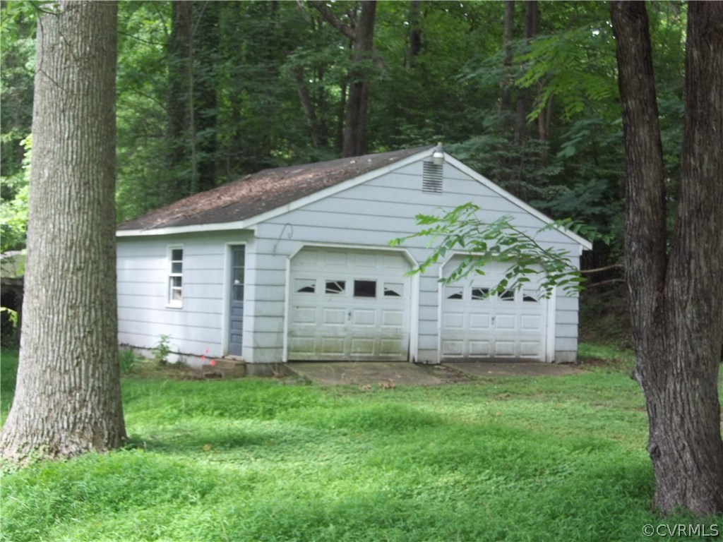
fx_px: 1274
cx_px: 362
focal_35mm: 61
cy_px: 271
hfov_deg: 31.7
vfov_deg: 24.0
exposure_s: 1/100
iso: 160
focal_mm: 11
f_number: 4.1
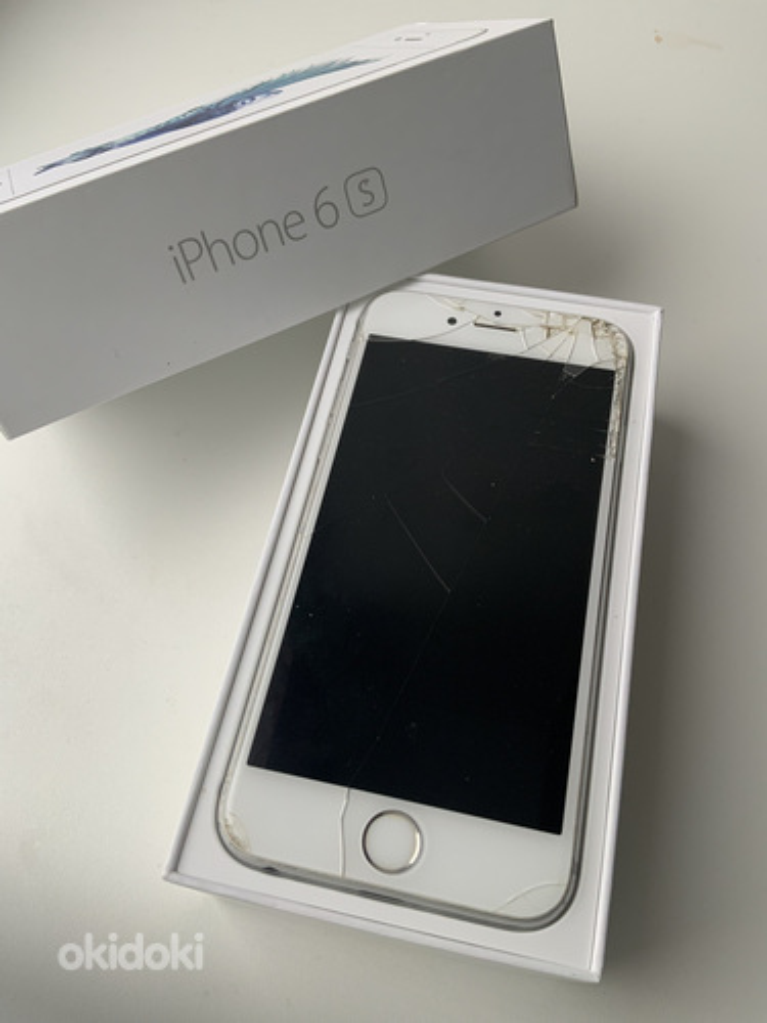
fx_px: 857
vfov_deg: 61.7
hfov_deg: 48.2
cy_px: 512
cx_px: 384
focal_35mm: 29
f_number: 1.8
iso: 64
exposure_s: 1/120
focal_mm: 3
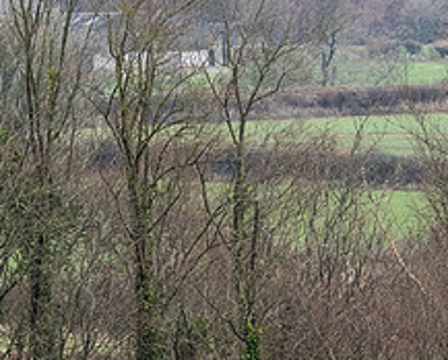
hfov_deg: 1.2
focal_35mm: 1595
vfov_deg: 1.0
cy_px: 447
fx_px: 21167
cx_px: 352
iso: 500
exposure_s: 1/1250
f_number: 4
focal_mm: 200
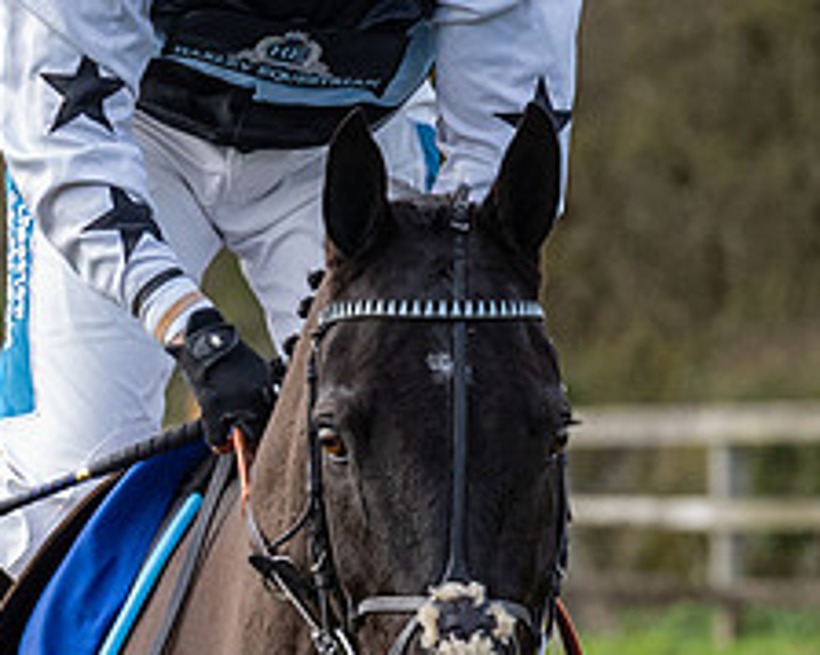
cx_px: 464
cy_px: 321
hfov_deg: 2.7
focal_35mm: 712
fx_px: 17272
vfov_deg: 2.2
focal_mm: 130
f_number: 5
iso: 800
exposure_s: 1/800
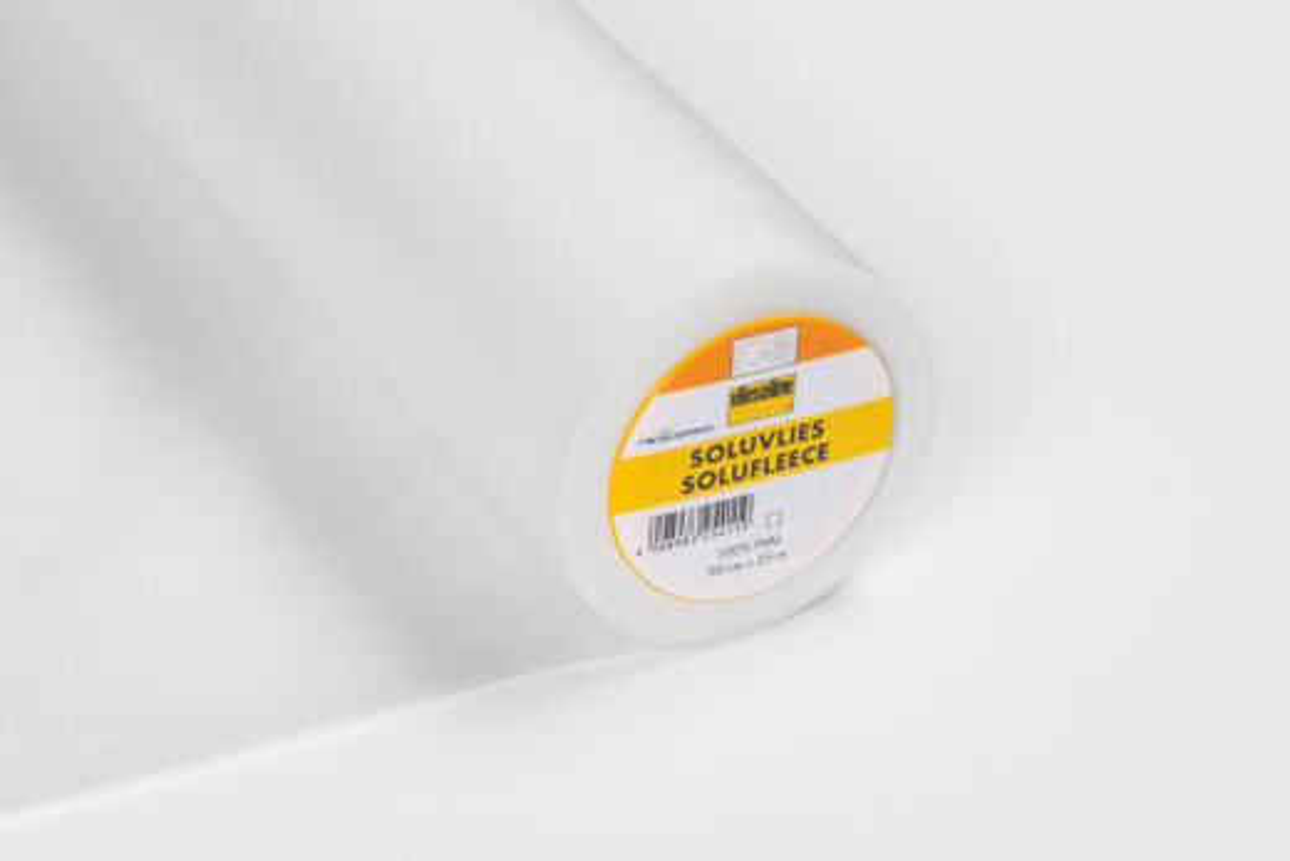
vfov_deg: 19.5
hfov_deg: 28.8
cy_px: 430
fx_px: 2509
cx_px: 645
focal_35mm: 70
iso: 100
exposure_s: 1/125
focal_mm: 70
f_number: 13
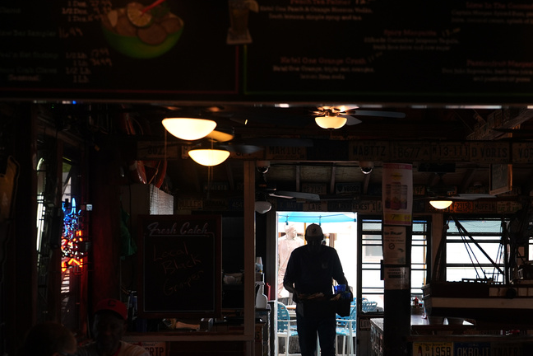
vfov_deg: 17.2
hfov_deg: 25.5
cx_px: 375
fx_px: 1170
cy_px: 236
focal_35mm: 79
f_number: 2.8
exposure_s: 1/320
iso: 400
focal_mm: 50
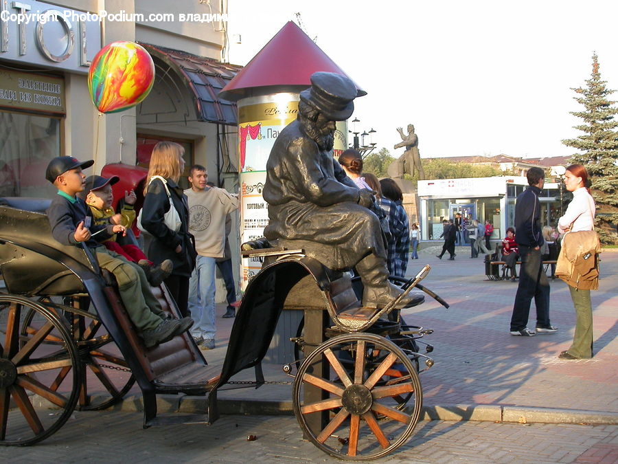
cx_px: 309
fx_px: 1018
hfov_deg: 33.8
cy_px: 232
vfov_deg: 25.7
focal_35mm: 57
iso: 100
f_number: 3
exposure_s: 1/250
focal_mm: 11.8
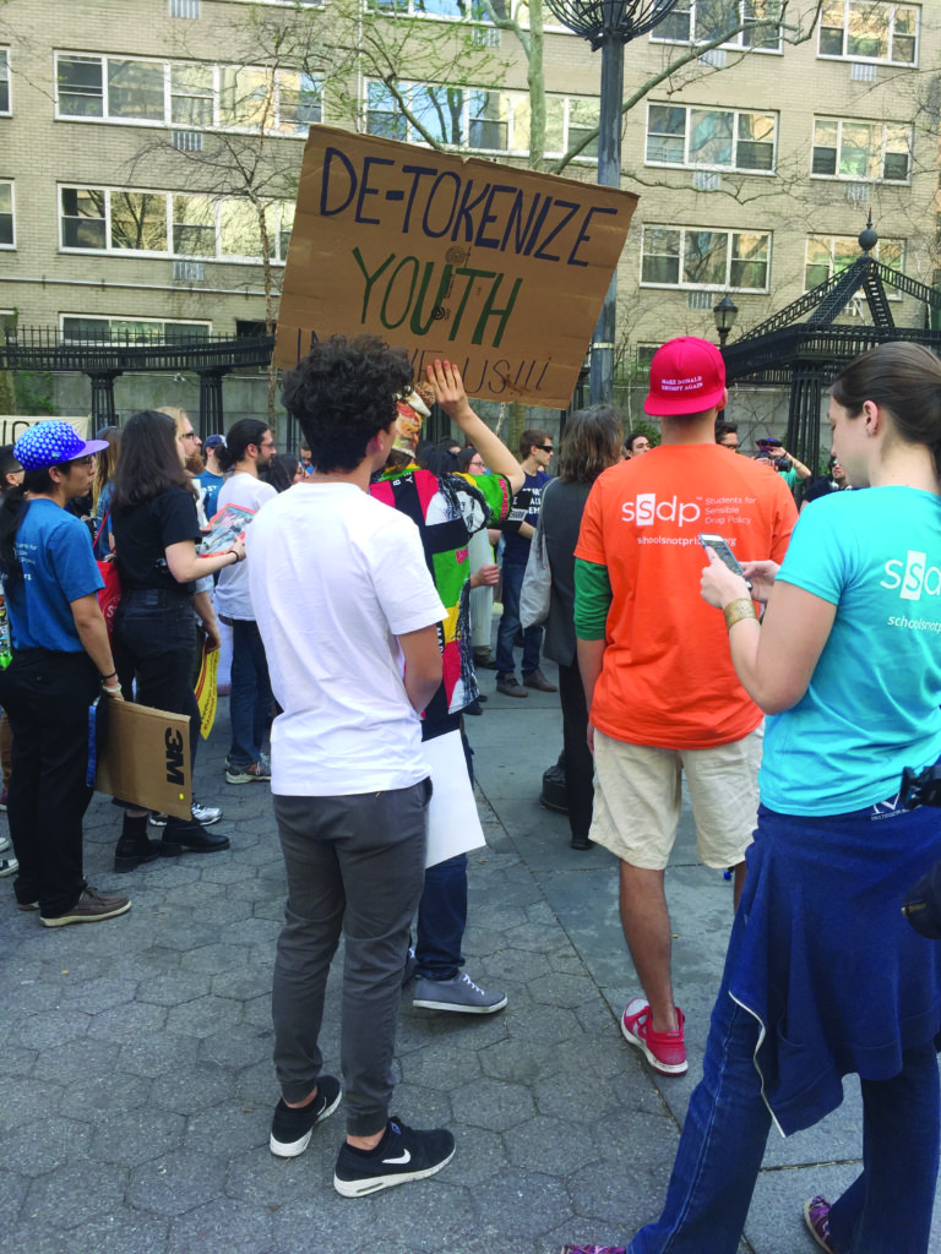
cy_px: 627
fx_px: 1051
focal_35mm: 29
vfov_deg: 61.7
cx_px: 470
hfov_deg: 48.2
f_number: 2.2
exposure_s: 1/120
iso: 40
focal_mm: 4.15
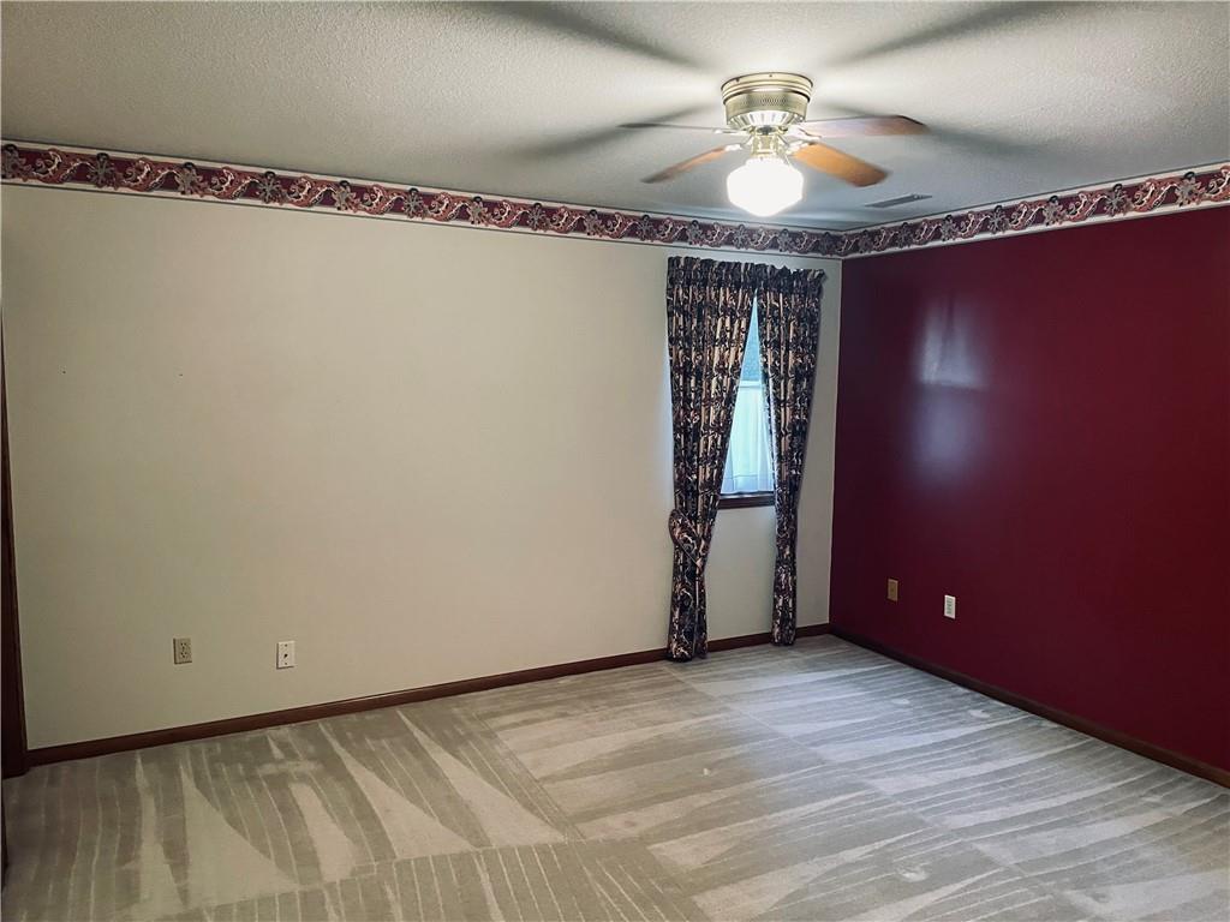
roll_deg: -0.5
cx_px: 615
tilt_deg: -4.9
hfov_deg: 67.3
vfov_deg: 53.1
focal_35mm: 26
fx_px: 924
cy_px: 461
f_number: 1.6
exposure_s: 1/60
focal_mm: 4.2
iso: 400
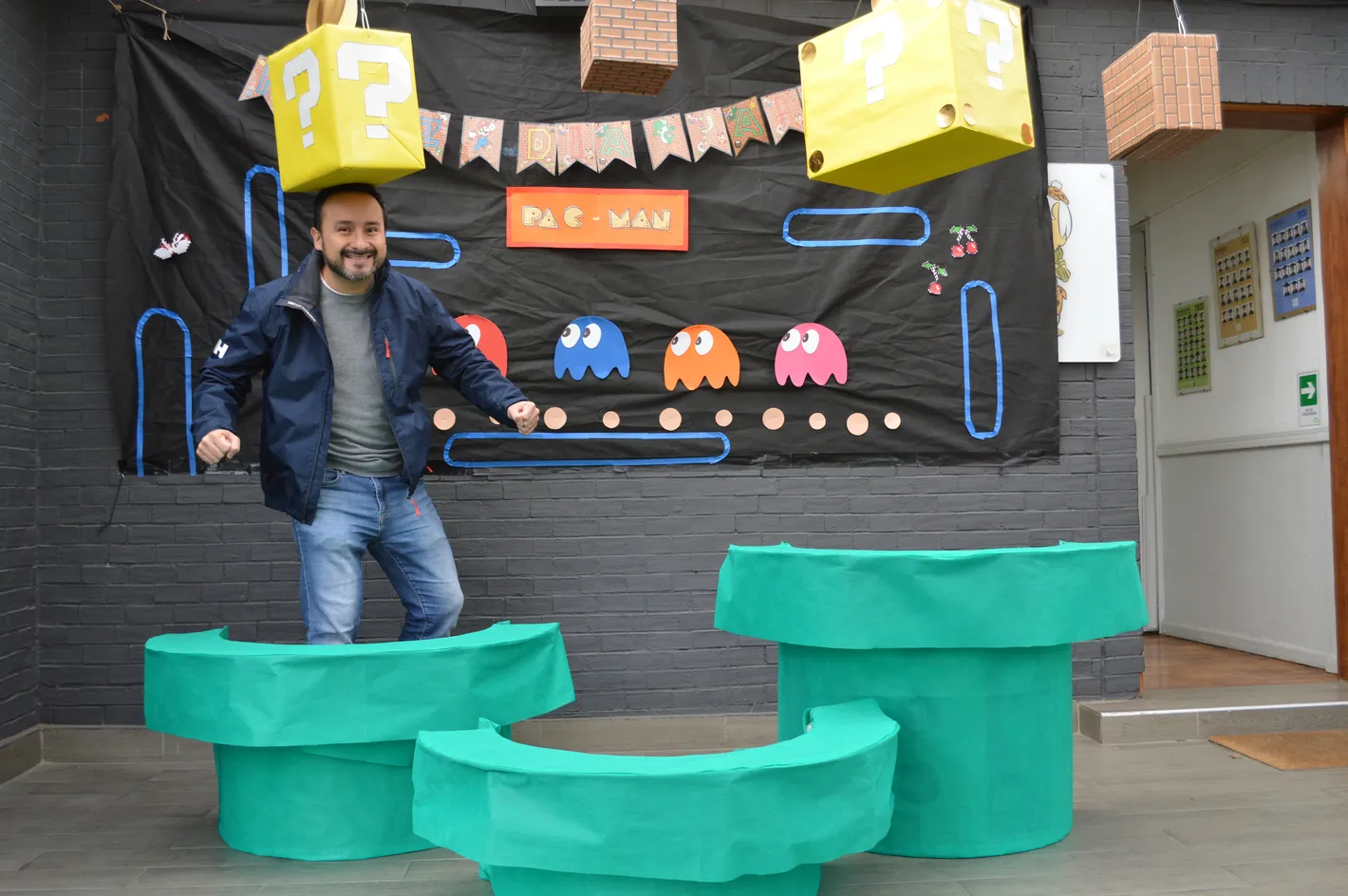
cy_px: 448
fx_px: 1235
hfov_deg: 57.3
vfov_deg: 39.9
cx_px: 674
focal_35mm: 33
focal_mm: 22
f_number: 4.5
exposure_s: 1/80
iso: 400
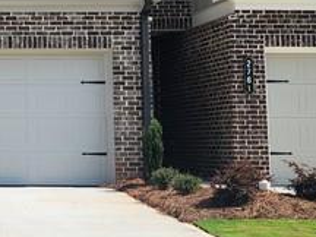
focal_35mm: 109
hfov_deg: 16.8
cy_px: 38
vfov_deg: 13.5
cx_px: -118
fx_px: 995
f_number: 1.8
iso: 20
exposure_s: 1/1859
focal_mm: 5.4
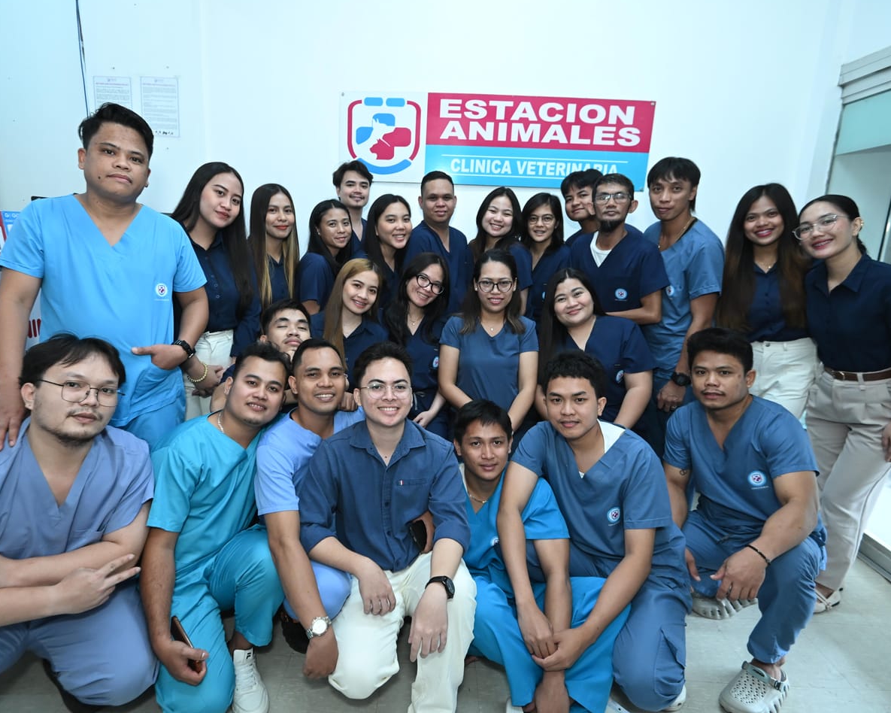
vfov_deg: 70.9
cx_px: 414
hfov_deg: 83.2
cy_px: 355
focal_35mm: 19
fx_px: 501
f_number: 4
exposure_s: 1/160
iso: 2500
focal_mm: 16
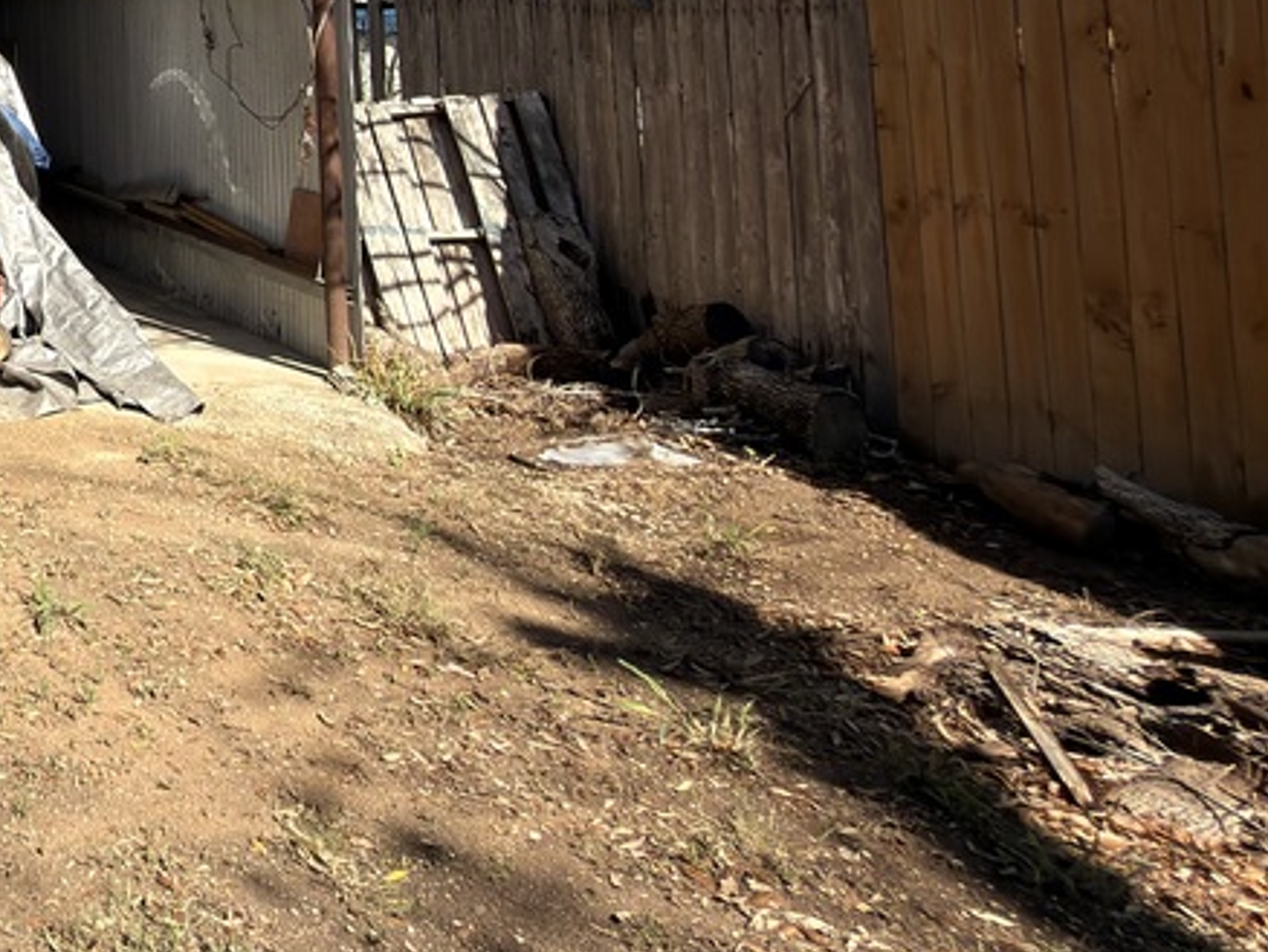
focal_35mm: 46
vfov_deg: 28.2
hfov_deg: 29.7
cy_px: -142
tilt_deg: +5.3
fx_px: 1686
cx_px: -507
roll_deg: -0.3
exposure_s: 1/463
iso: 16
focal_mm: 2.22
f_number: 2.2
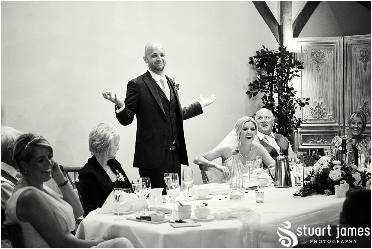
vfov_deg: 18.2
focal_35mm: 75
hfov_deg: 27.0
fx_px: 775
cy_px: 124
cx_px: 186
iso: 6400
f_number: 2
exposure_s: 1/400
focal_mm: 50
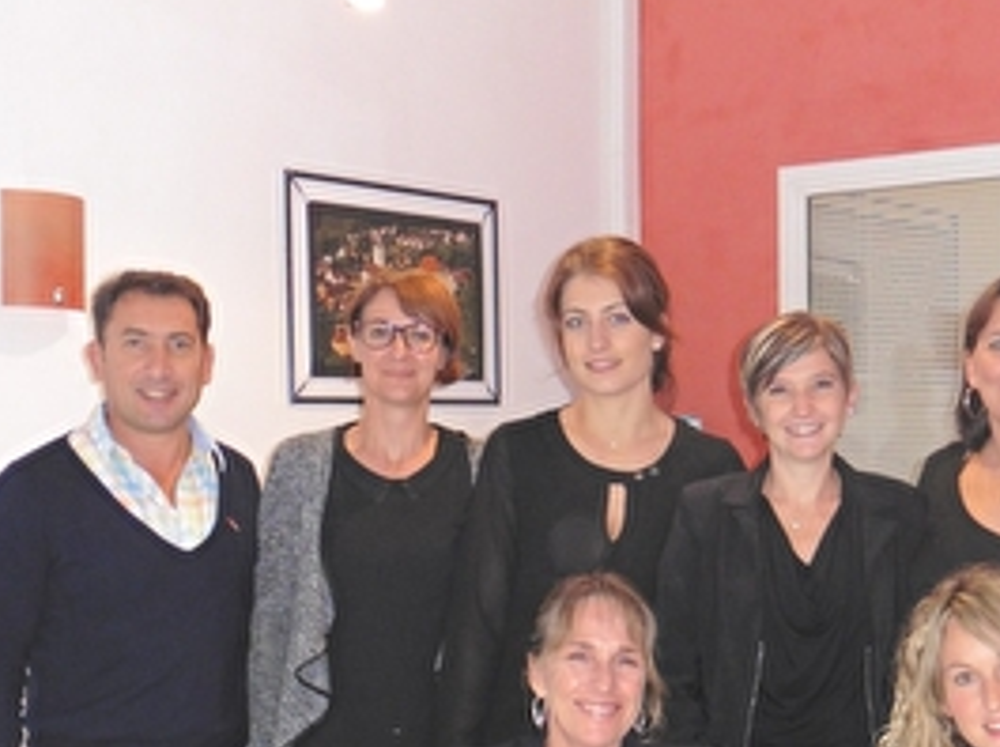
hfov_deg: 30.8
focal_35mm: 62
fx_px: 1789
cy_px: 543
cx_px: 717
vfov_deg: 23.4
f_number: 3.9
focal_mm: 7.4
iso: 500
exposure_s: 1/80
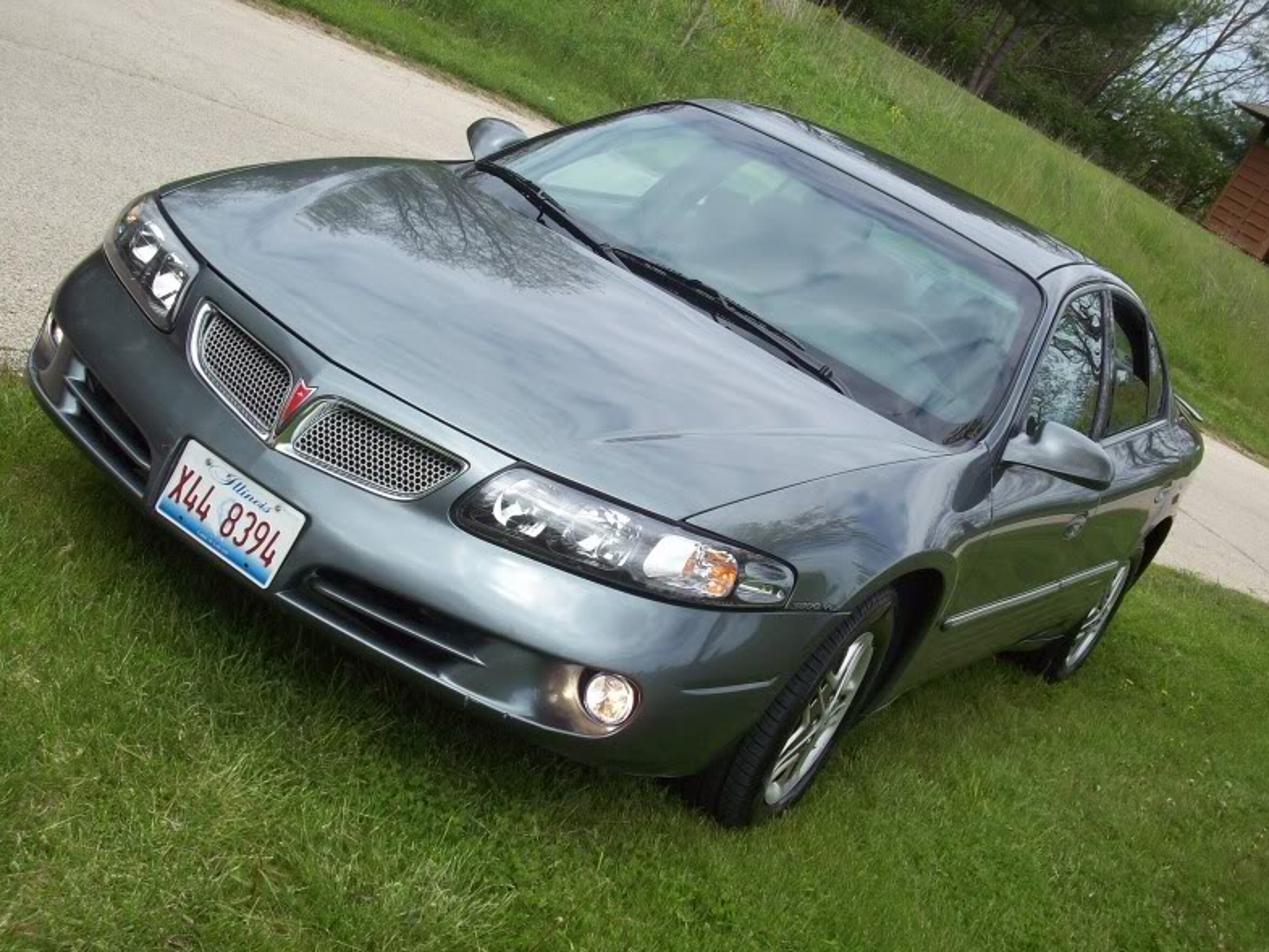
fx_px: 2017
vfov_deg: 26.6
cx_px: 632
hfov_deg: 34.9
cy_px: 483
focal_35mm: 55
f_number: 3.4
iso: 80
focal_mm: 9
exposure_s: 1/561
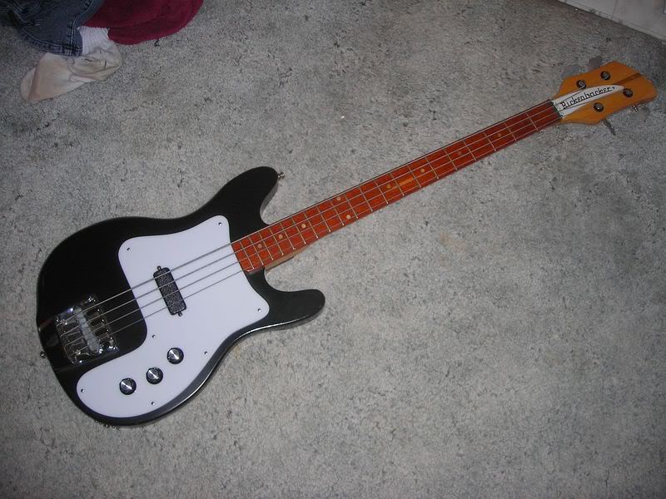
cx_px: 333
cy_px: 250
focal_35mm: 38
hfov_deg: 49.0
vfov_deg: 37.7
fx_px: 731
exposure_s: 1/60.1
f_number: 3.2
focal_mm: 6.3
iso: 50
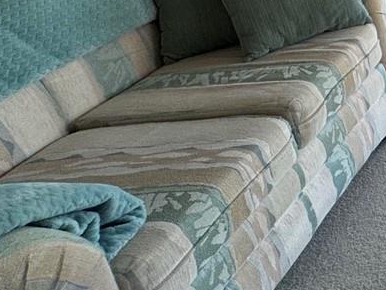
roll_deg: +1.2
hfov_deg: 19.9
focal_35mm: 58
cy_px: -87
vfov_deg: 22.6
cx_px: 748
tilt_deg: -16.0
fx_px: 647
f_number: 2.2
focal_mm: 2.22
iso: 50
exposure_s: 1/120
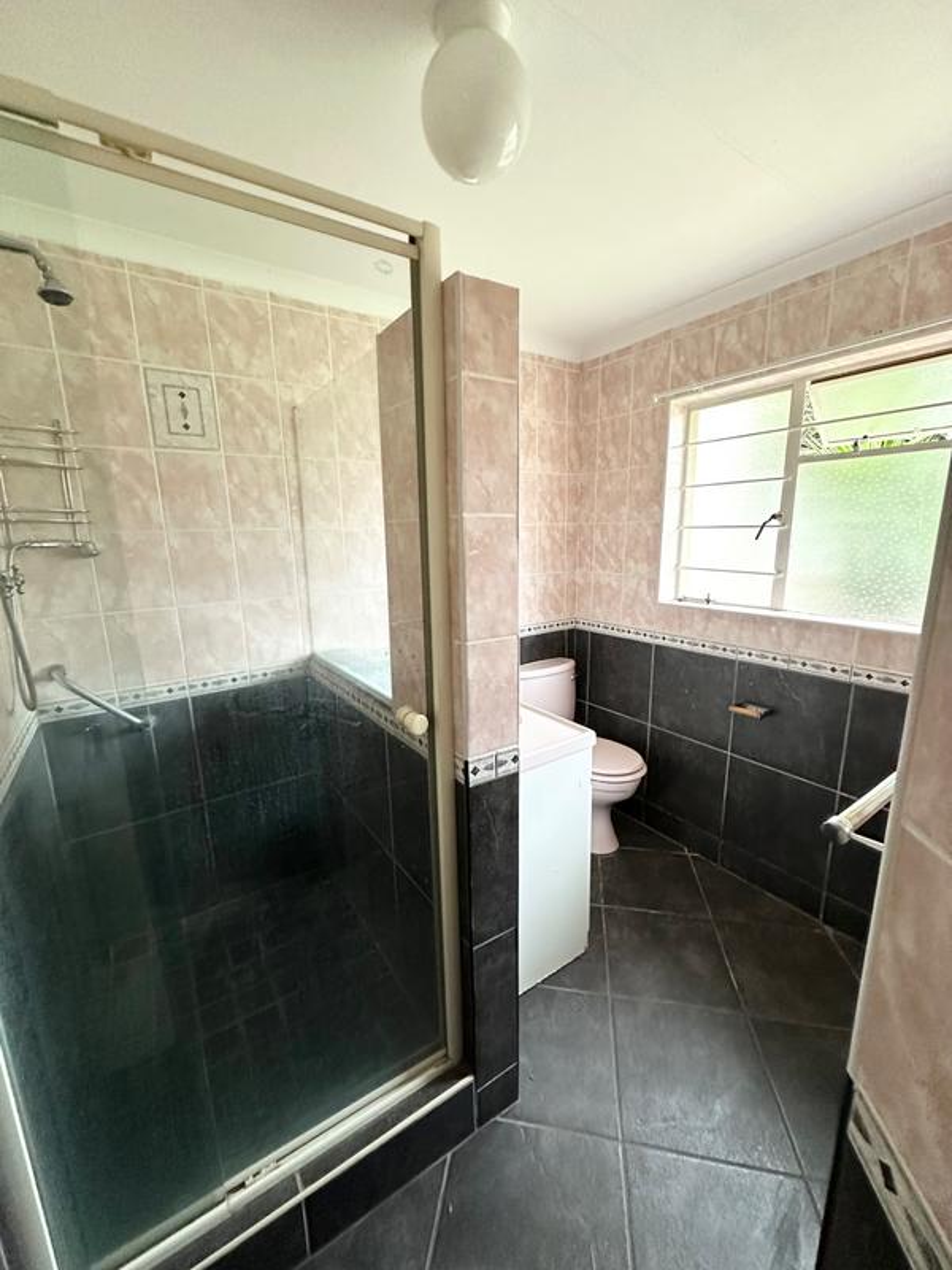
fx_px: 513
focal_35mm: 14
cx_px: 476
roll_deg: +1.0
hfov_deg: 85.7
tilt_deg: -9.6
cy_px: 635
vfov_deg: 102.1
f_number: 2.2
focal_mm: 2.22
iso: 500
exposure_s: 1/50
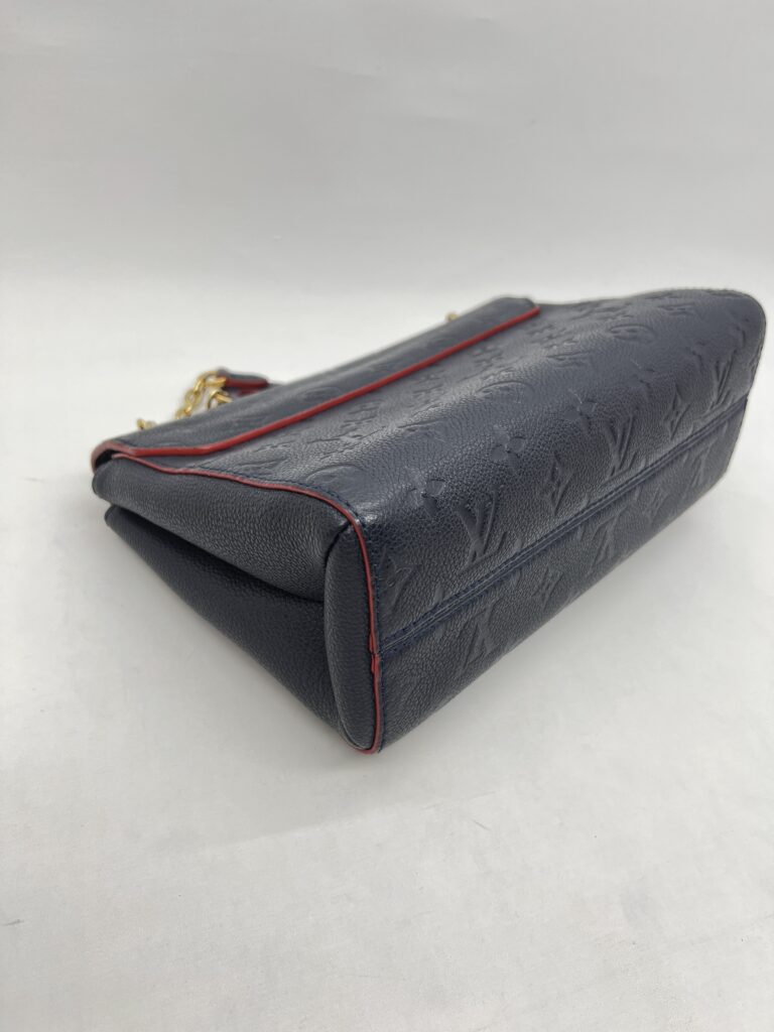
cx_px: 387
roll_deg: -14.3
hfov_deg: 53.1
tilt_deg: -40.4
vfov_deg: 67.3
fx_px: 775
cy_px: 516
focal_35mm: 26
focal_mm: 5.7
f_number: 1.5
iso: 40
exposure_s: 1/100
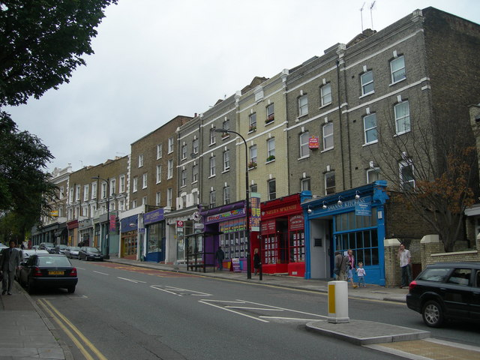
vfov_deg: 37.7
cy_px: 180
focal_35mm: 38
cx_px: 240
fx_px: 527
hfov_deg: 49.0
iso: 50
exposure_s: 1/324
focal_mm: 7.8
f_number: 2.8
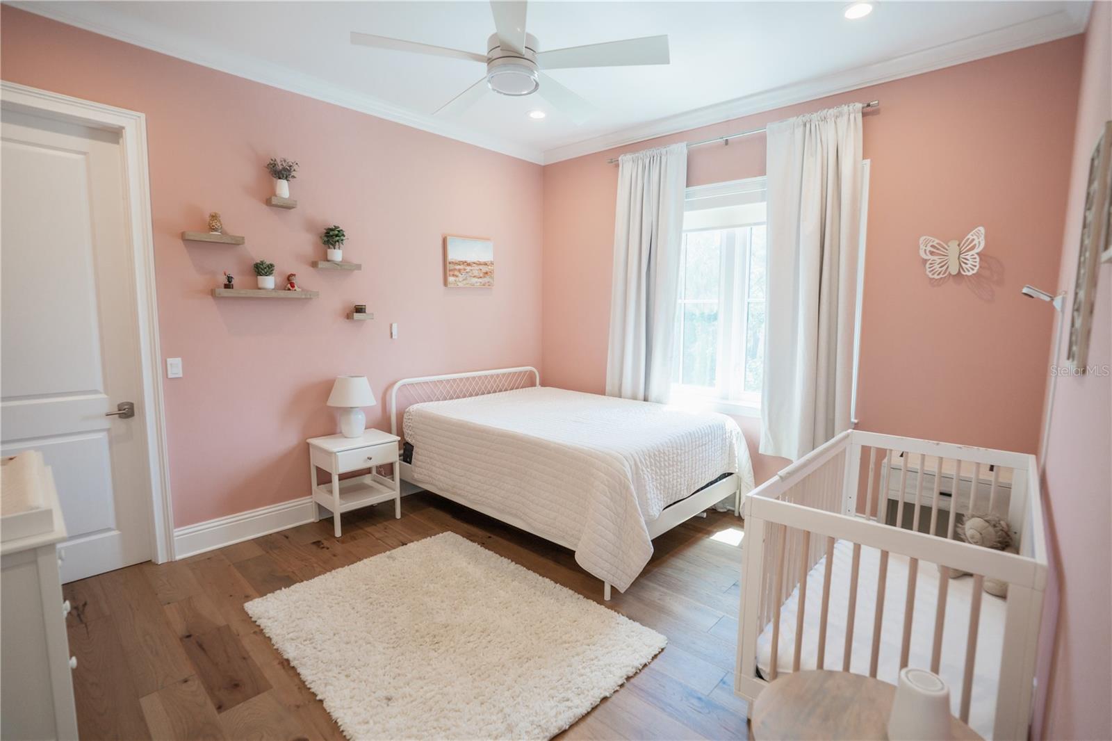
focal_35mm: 16
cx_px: 556
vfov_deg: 73.7
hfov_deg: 96.7
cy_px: 370
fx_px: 494
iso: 640
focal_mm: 16
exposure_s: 1/160
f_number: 4
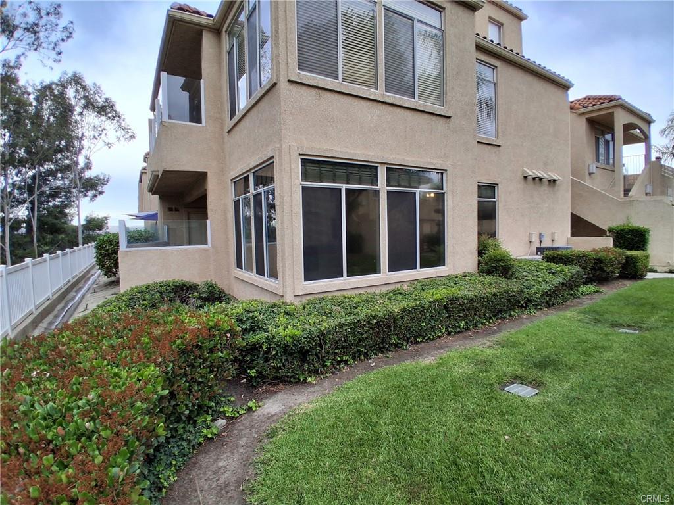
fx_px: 331
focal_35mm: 17
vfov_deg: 74.7
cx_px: 337
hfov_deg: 91.0
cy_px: 252
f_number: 2.2
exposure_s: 1/180
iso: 50
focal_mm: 1.4
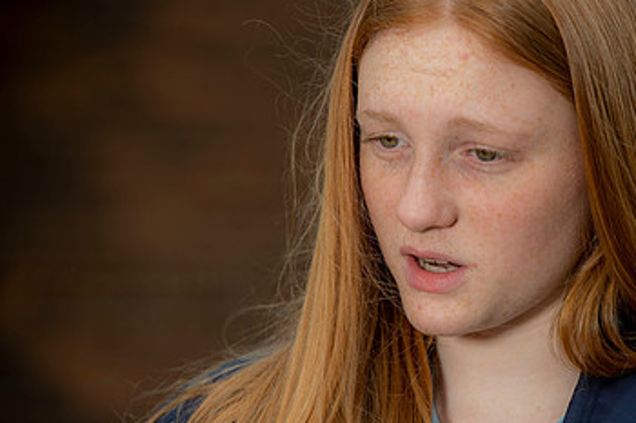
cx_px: 505
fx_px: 5421
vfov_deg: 4.5
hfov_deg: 6.7
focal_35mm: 307
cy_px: 281
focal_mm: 185
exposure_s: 1/250
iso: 80
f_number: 5
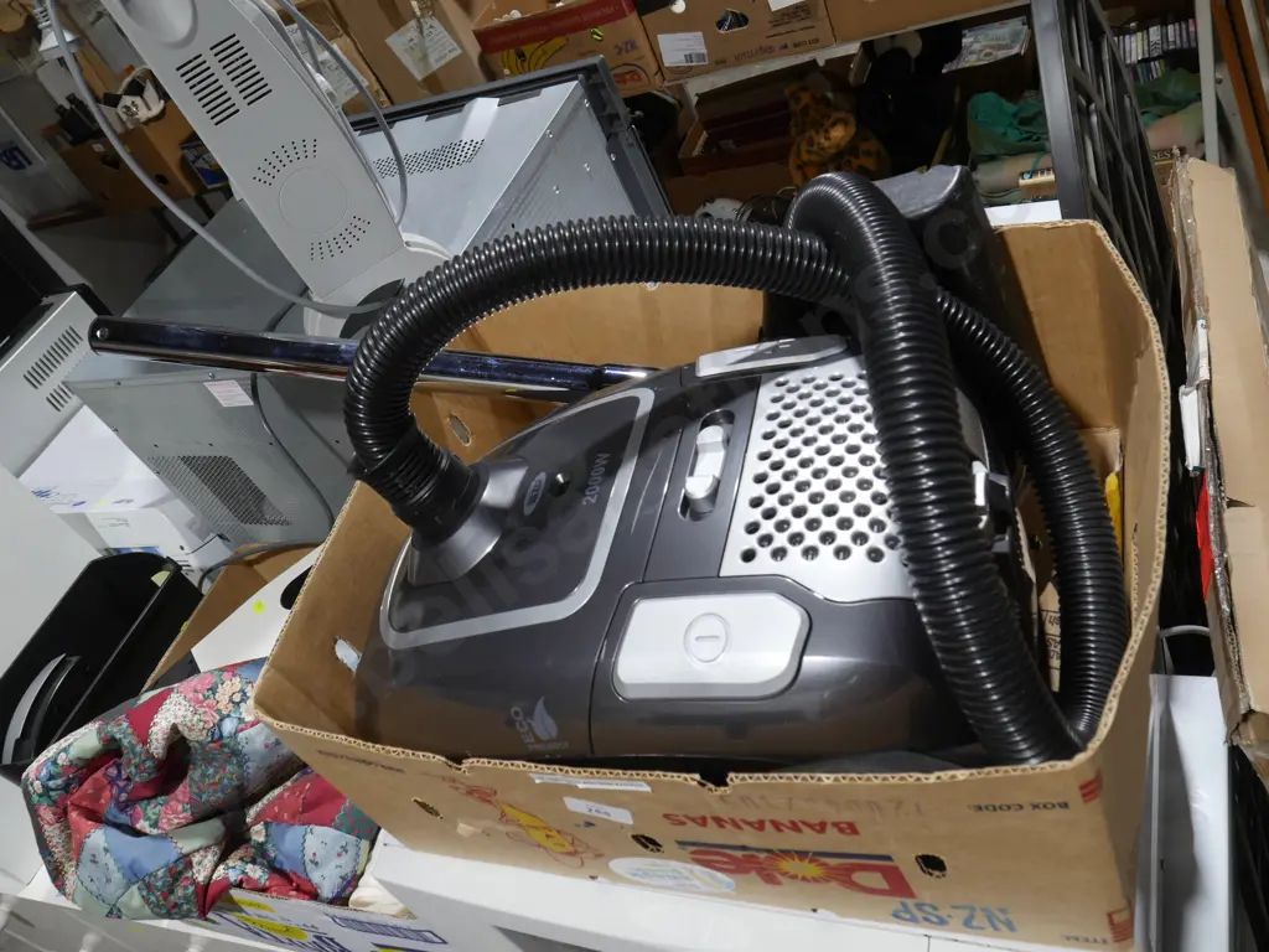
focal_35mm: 28
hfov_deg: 63.4
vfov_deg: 49.7
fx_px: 1026
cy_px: 476
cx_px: 634
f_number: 7.1
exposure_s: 1/60
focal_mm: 14
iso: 500
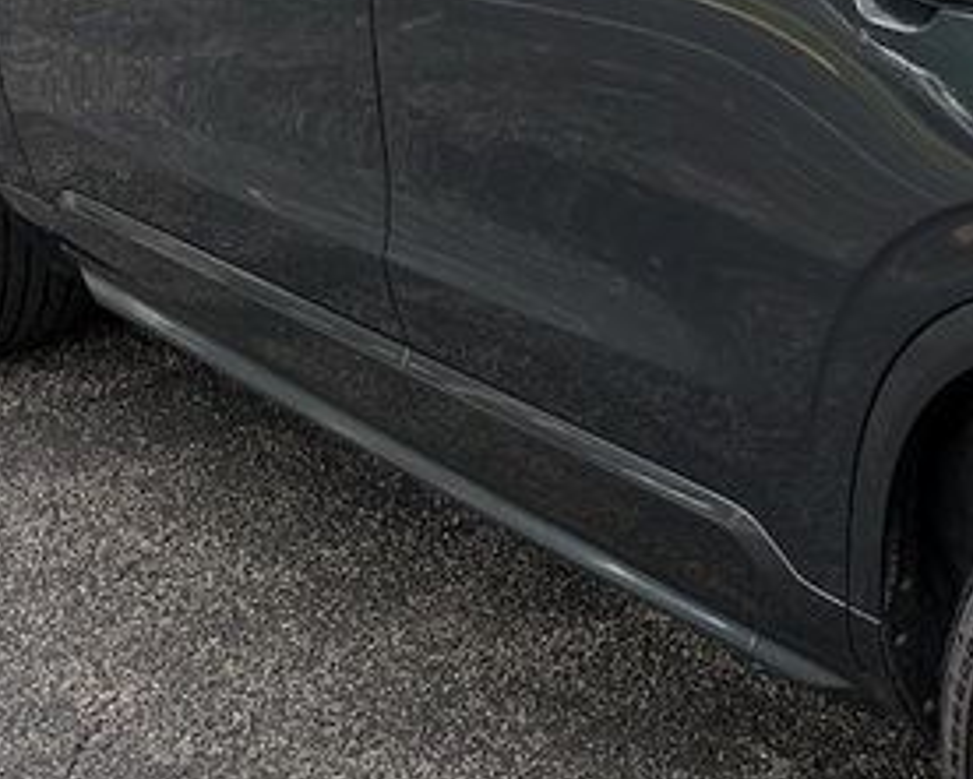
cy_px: 169
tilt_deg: -16.5
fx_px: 2506
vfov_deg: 17.5
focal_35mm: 87
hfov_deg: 19.4
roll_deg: -2.1
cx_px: 1428
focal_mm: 6.76
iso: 100
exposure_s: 1/481
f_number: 1.78
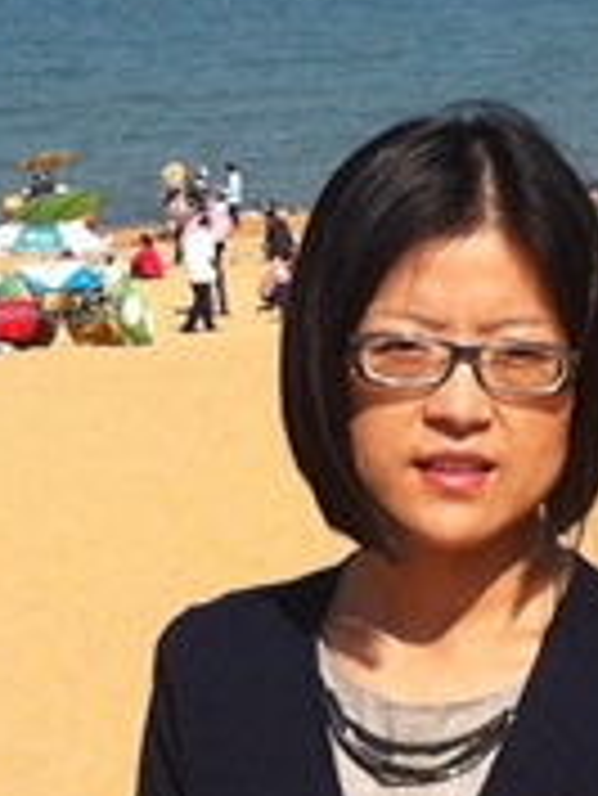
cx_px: 411
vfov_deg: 21.8
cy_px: 582
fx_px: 2048
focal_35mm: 89
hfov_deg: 16.6
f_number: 2.8
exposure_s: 1/2011
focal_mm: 3.85
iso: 80
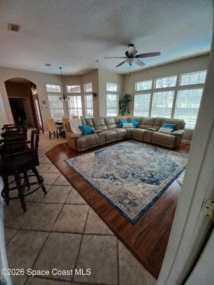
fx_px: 107
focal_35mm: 13
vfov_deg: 106.2
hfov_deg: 89.9
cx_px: 107
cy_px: 142
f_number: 2.2
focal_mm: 1.42
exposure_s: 1/60
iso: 125
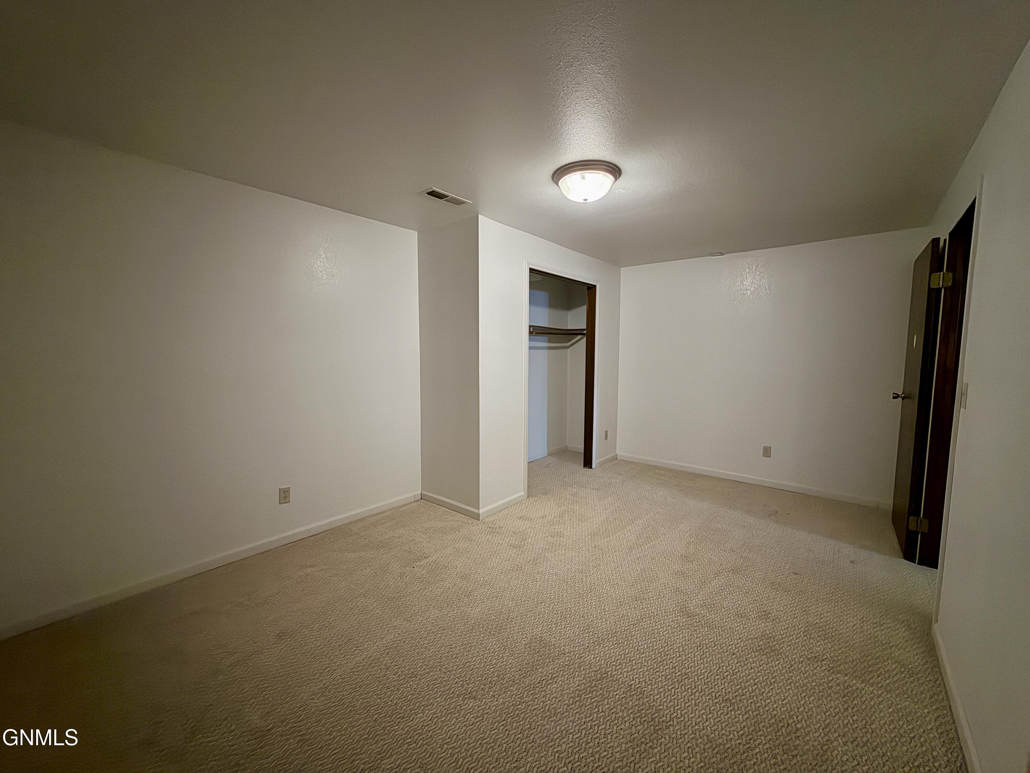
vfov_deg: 85.7
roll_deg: +0.3
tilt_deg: -4.4
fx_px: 417
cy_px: 386
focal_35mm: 14
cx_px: 515
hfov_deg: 102.1
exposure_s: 1/60
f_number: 2.2
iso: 1000
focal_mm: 2.22
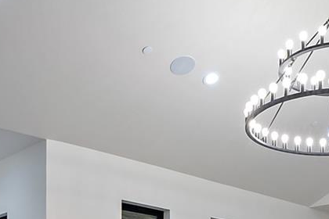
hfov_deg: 32.4
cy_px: 319
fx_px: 557
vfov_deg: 19.6
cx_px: 239
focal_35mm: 61
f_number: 8
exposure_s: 1/10
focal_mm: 10.9
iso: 125
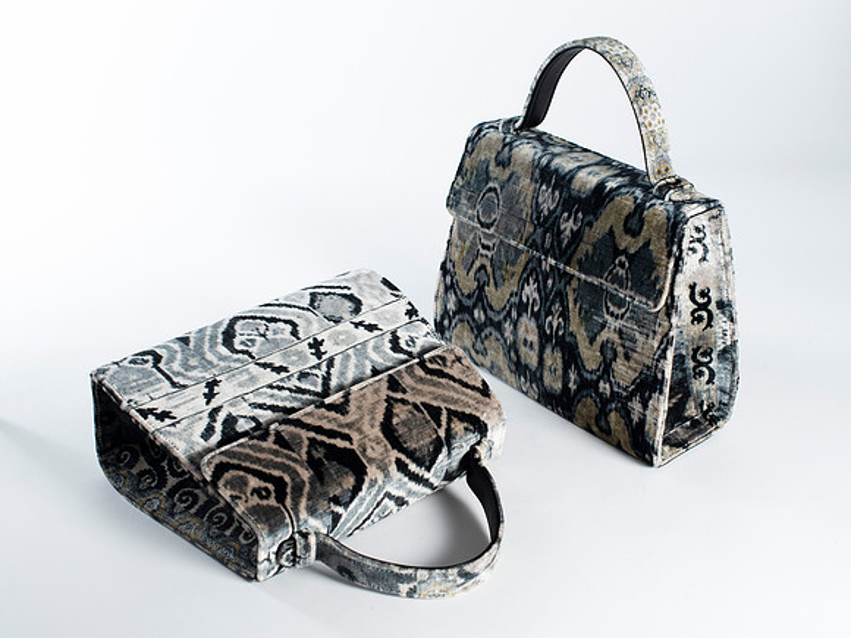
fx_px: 1407
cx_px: 451
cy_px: 337
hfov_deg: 33.6
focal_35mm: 57
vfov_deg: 25.5
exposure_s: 1/200
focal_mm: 50
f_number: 7.1
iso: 200
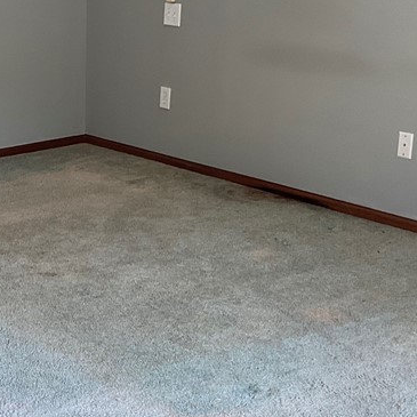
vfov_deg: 24.0
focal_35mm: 72
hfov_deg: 22.6
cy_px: 199
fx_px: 981
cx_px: -48
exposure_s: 1/120
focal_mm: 3
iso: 50
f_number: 1.8
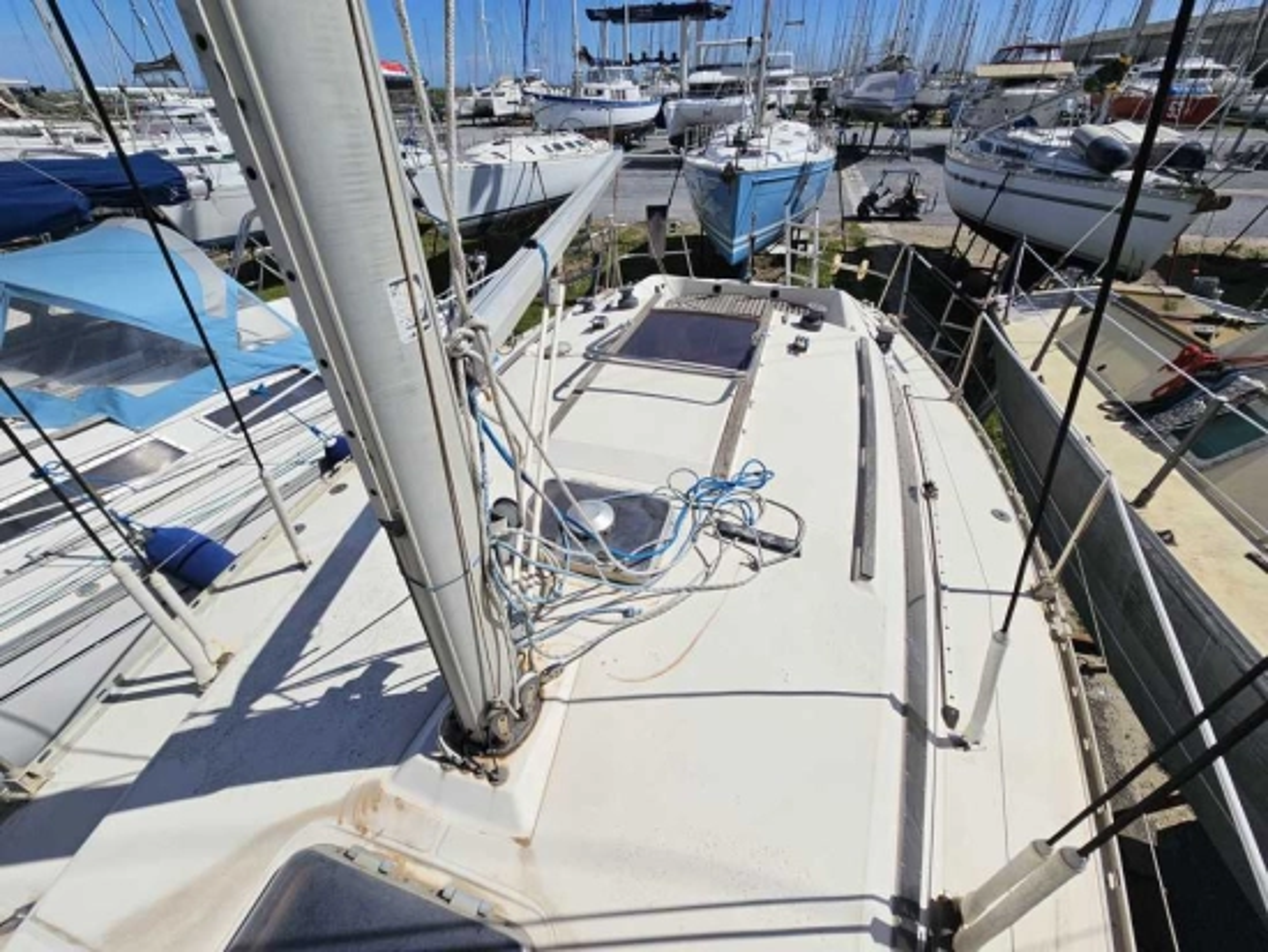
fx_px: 476
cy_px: 476
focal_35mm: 13
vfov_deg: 90.0
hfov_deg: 106.2
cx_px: 634
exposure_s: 1/7314
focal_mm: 2.2
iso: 50
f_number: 2.2
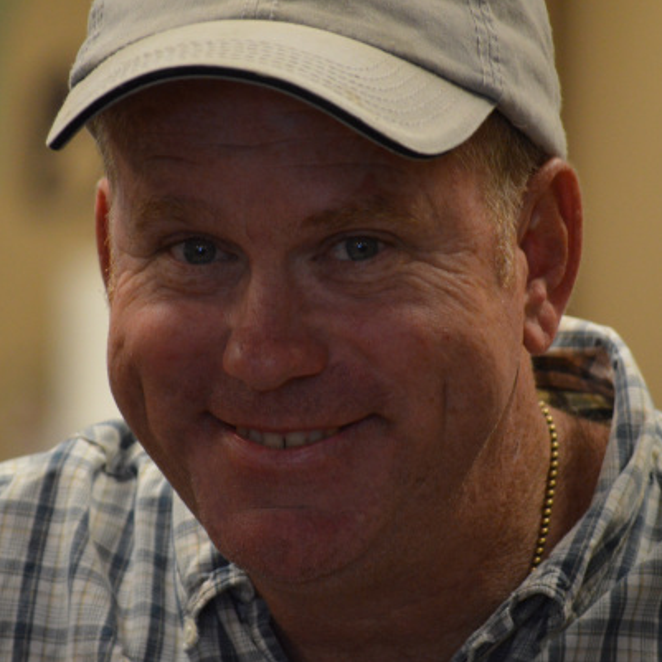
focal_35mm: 386
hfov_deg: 4.5
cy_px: 330
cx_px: 315
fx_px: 8352
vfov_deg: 4.5
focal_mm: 200
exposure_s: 1/125
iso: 2000
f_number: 5.6
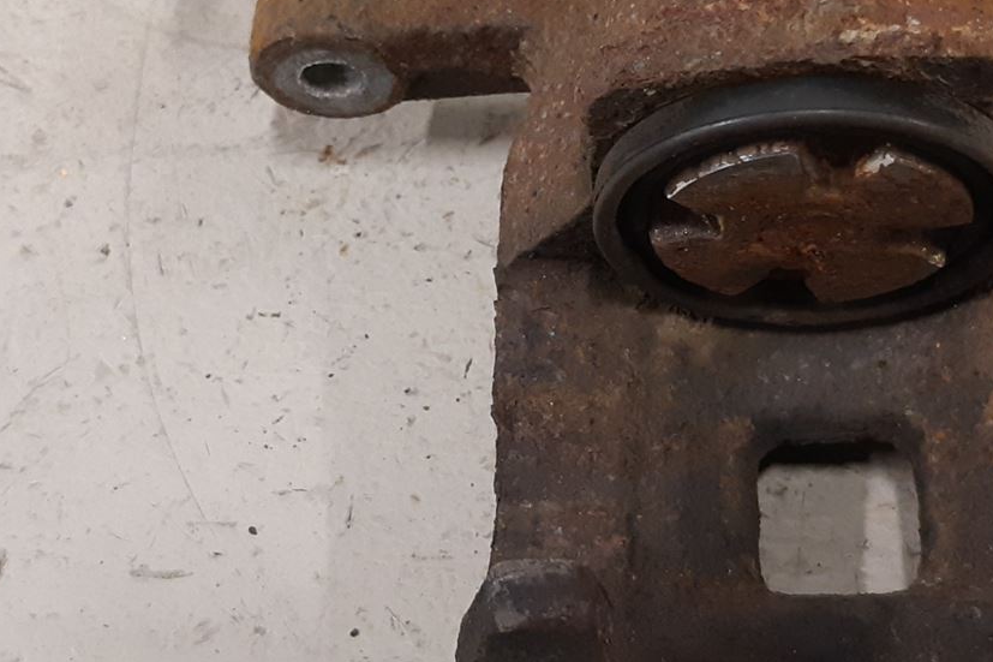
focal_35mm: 67
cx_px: 508
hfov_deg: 30.1
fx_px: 1848
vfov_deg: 20.2
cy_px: 203
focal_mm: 3.93
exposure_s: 1/50
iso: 250
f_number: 1.7
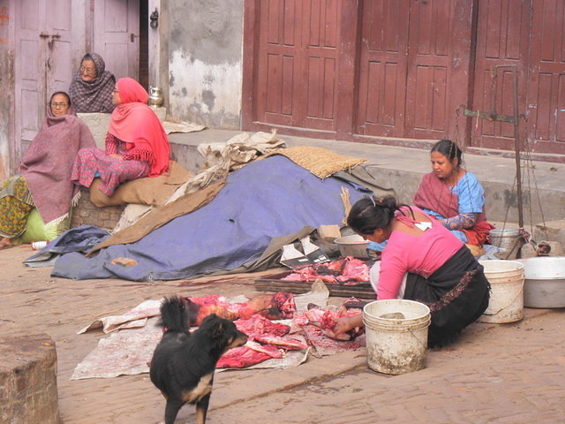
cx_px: 282
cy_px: 212
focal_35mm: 102
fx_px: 1665
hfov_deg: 19.3
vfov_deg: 14.5
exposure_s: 1/60
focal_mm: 18.29
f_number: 4.5
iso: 64
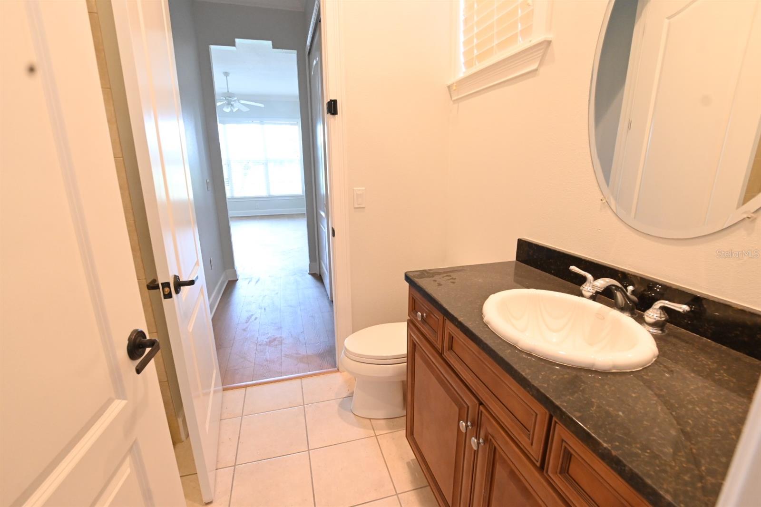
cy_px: 254
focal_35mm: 15
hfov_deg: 100.4
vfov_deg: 77.3
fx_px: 317
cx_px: 380
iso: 2000
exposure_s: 1/20
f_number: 8
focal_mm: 10
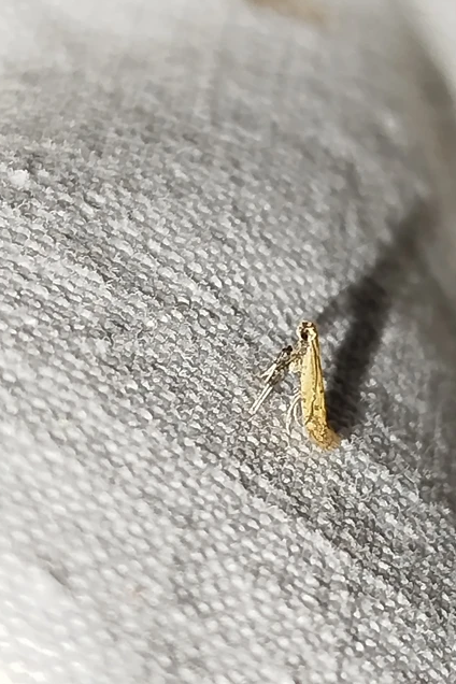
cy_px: 342
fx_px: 2565
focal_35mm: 135
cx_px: 253
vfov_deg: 15.2
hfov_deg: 10.2
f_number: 1.7
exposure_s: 1/50
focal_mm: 5.31
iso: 100
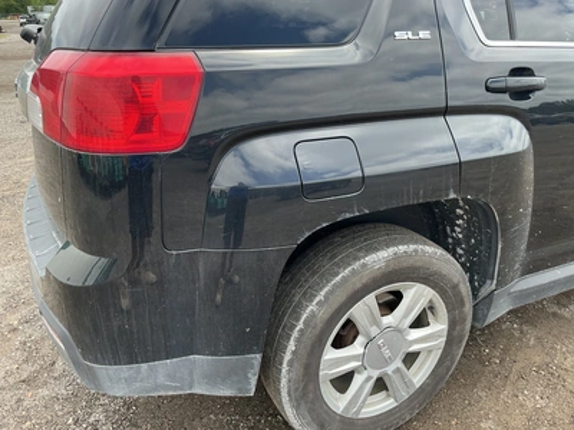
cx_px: 287
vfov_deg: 49.7
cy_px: 215
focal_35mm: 28
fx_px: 464
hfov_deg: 63.4
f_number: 1.8
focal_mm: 3
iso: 25
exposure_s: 1/322
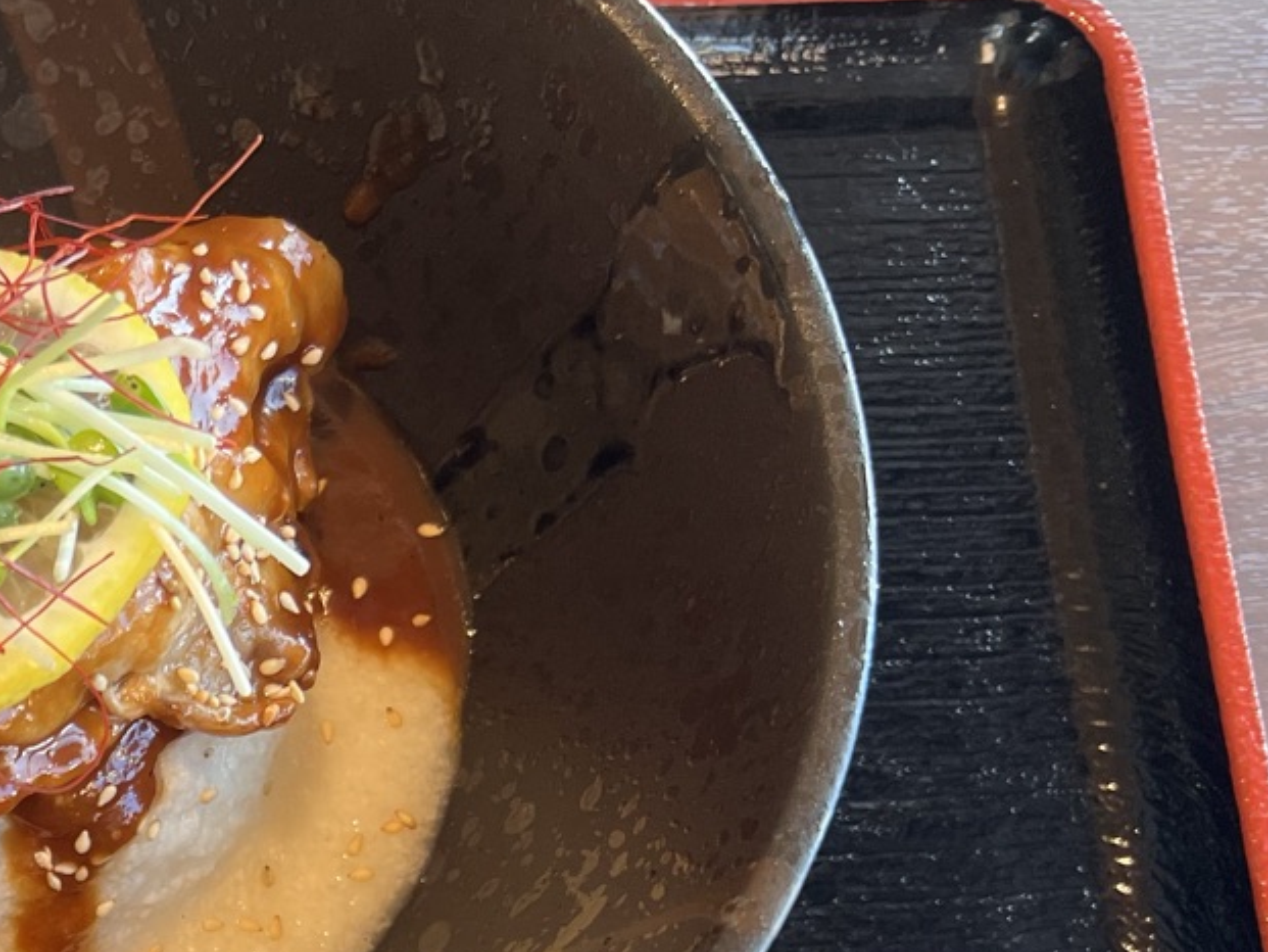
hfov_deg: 26.2
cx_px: -210
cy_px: 1030
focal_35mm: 67
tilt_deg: -73.1
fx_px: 2455
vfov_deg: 20.9
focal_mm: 5.7
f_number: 1.5
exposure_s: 1/121
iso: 80
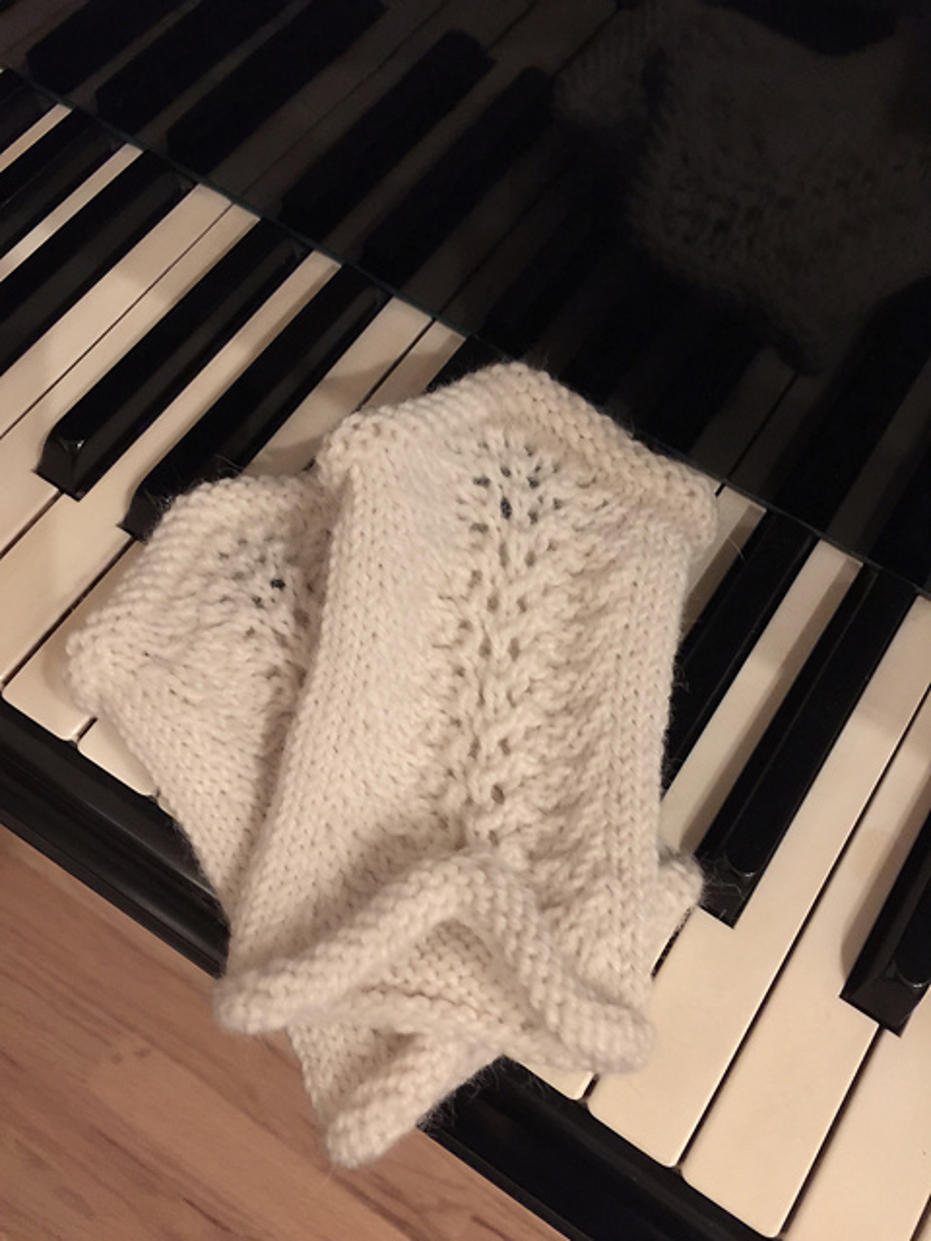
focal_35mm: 29
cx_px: 466
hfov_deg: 48.2
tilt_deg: -69.5
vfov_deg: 61.7
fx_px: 1040
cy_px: 620
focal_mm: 4.15
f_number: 2.2
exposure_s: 1/4
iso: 100
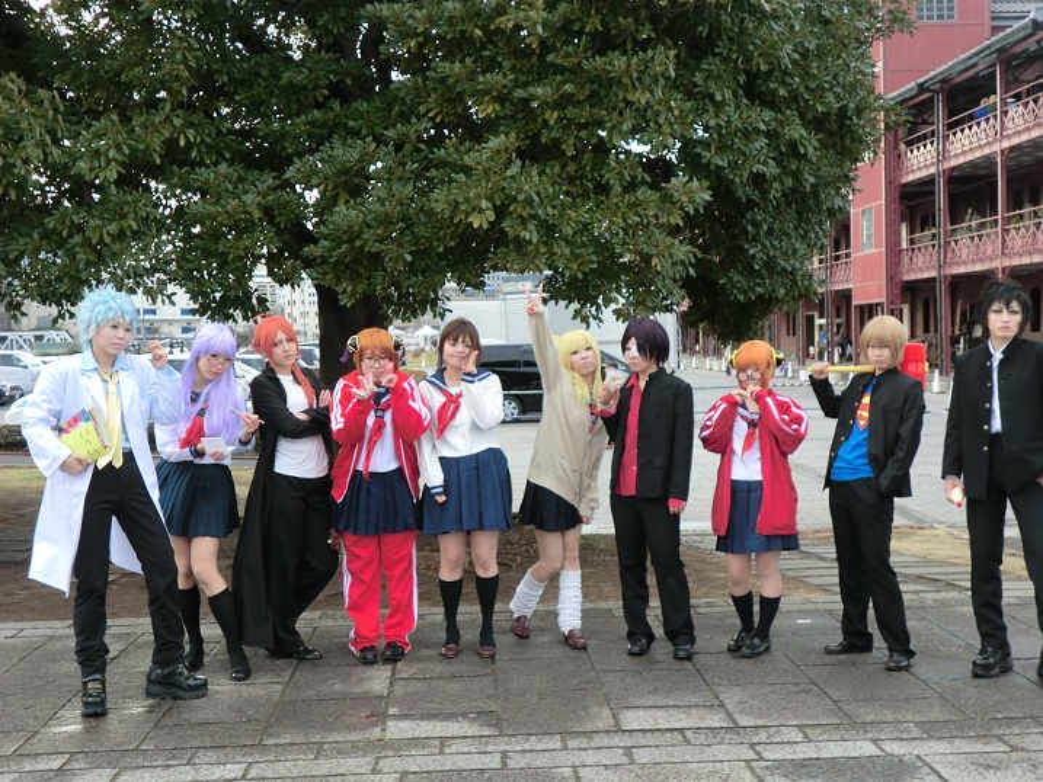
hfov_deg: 42.1
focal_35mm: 45
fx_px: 1356
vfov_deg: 32.2
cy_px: 391
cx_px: 522
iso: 50
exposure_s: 1/100
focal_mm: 8.2
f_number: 4.3
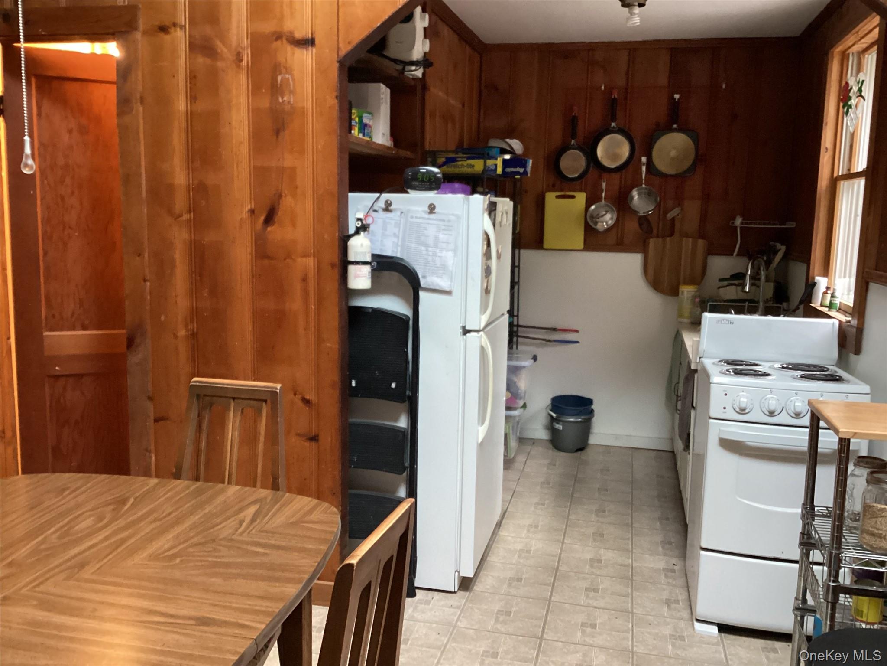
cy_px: 333
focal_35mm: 31
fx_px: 794
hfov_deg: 58.4
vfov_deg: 45.4
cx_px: 444
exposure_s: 1/30
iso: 500
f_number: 2.4
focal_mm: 3.3
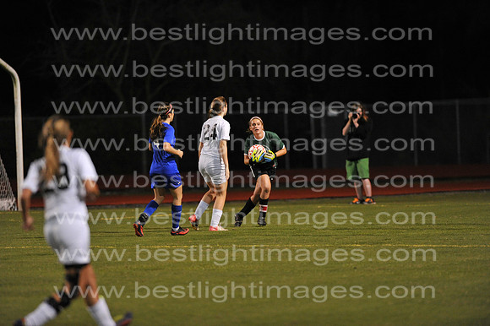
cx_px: 245
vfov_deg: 4.6
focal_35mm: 300
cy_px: 163
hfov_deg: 6.9
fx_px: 4081
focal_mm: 300
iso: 5000
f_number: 3.2
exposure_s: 1/400
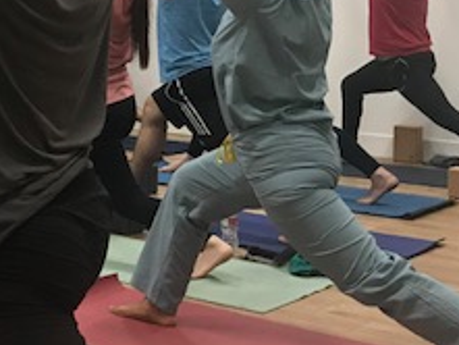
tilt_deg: -2.5
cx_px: -21
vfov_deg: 17.9
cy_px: 35
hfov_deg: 23.0
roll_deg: +0.7
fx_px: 1075
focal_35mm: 81
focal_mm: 3.99
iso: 50
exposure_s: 1/15
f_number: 1.8
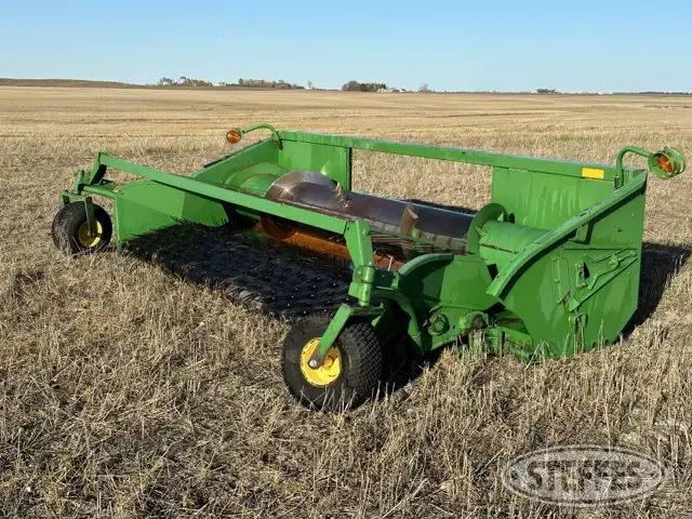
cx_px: 346
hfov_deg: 39.7
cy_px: 260
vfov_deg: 30.3
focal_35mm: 48
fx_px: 960
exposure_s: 1/2976
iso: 64
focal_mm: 6.86
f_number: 1.78
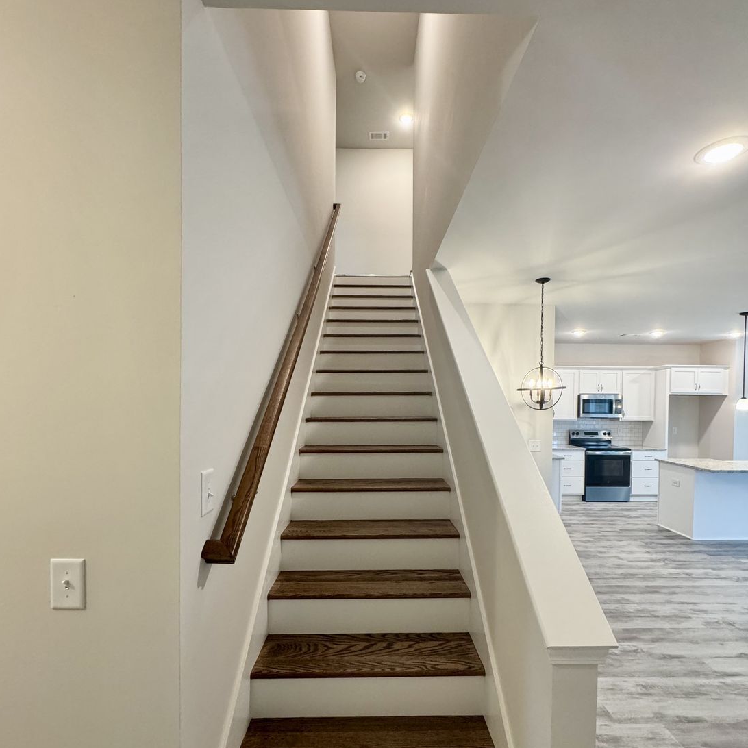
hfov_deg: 84.0
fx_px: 416
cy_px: 414
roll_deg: +0.3
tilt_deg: -1.1
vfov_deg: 83.7
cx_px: 378
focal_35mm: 17
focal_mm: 2.22
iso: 320
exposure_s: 1/60
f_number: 2.2
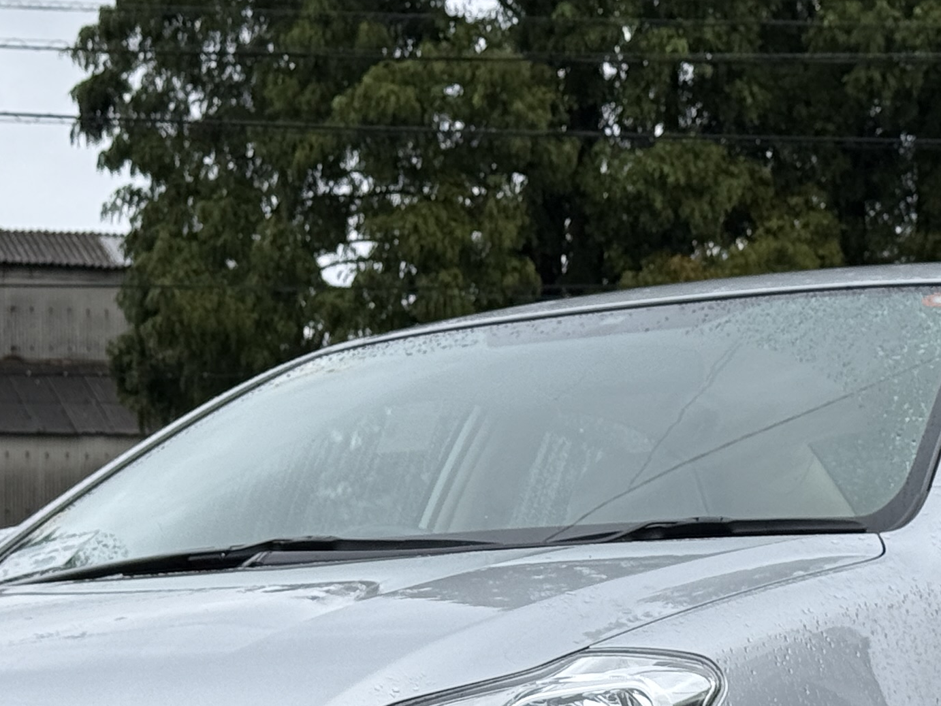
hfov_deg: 14.1
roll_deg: +1.7
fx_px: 3806
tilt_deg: +2.4
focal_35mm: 140
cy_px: 627
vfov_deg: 10.5
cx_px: 529
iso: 64
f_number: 1.78
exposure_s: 1/1608
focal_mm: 6.76
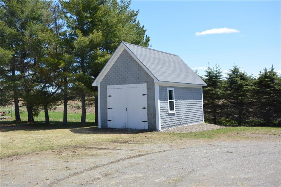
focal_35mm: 38
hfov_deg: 51.3
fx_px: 293
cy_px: 94
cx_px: 140
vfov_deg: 35.5
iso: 125
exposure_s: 1/250
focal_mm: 25
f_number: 8
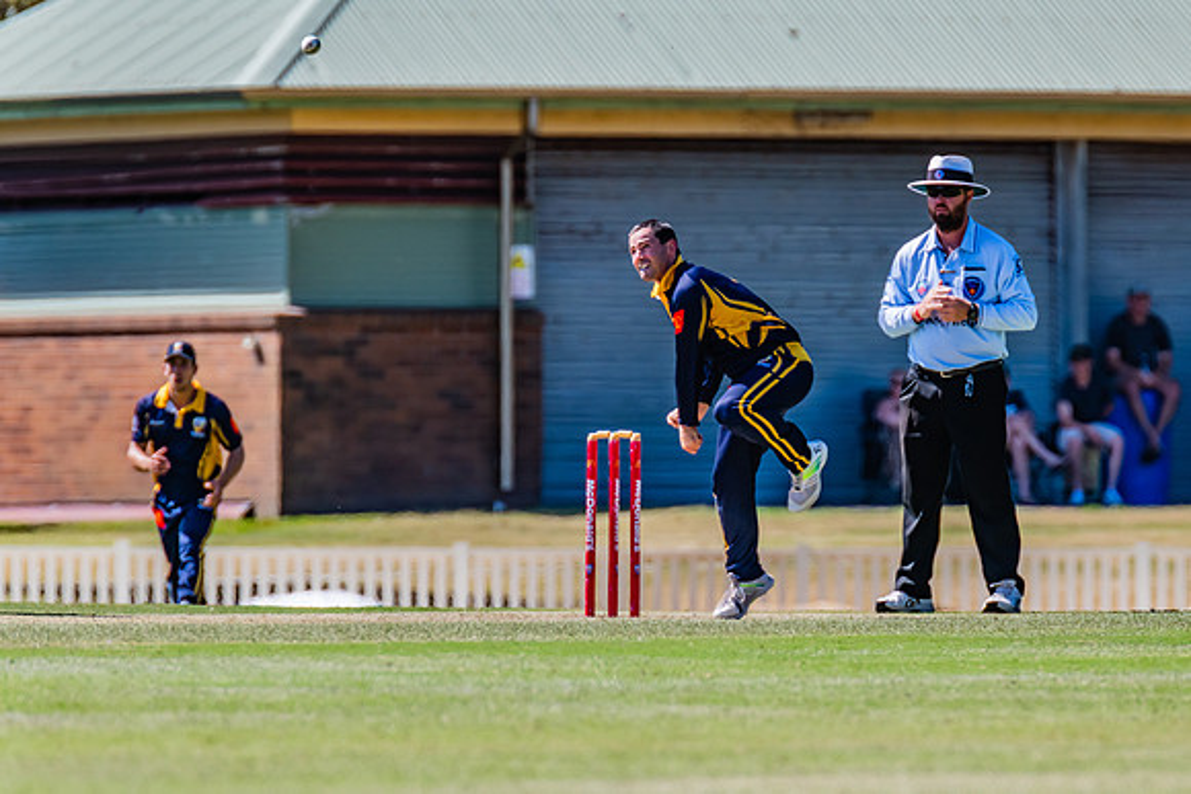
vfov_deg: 2.0
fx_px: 22849
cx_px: 676
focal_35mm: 691
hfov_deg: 3.0
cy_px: 439
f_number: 7.1
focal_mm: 600
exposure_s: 1/2000
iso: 640
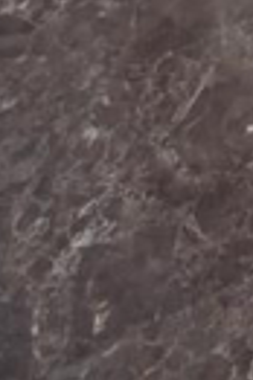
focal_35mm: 86
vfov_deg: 14.9
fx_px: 909
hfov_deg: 13.2
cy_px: -522
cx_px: 538
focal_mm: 10
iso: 800
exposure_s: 1/80
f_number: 4.5
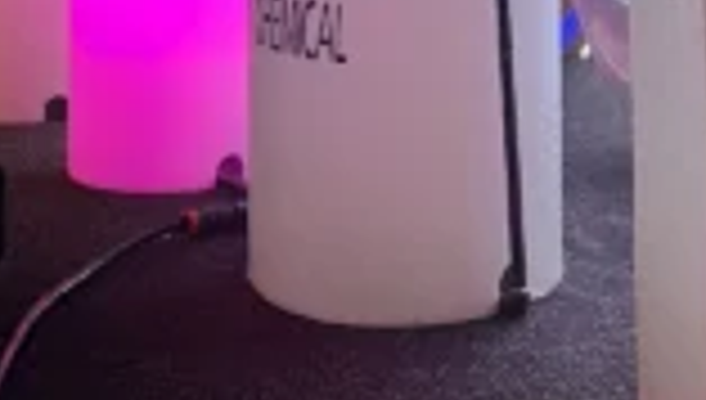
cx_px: 459
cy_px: -189
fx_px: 1350
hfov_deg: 29.1
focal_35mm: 72
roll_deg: -0.6
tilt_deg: +0.0
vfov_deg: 15.6
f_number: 1.5
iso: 160
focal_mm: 5.7
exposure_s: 1/60
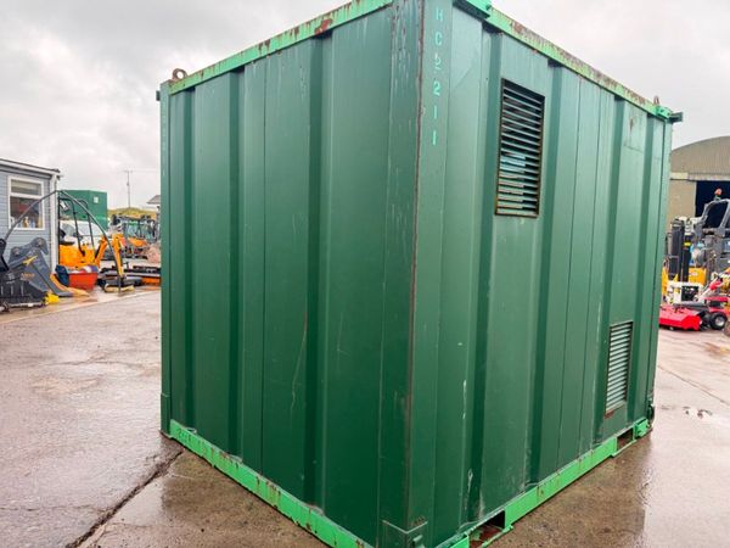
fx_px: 506
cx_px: 365
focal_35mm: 24
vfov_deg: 56.8
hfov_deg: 71.6
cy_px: 274
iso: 100
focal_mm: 6.76
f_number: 1.78
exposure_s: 1/1192
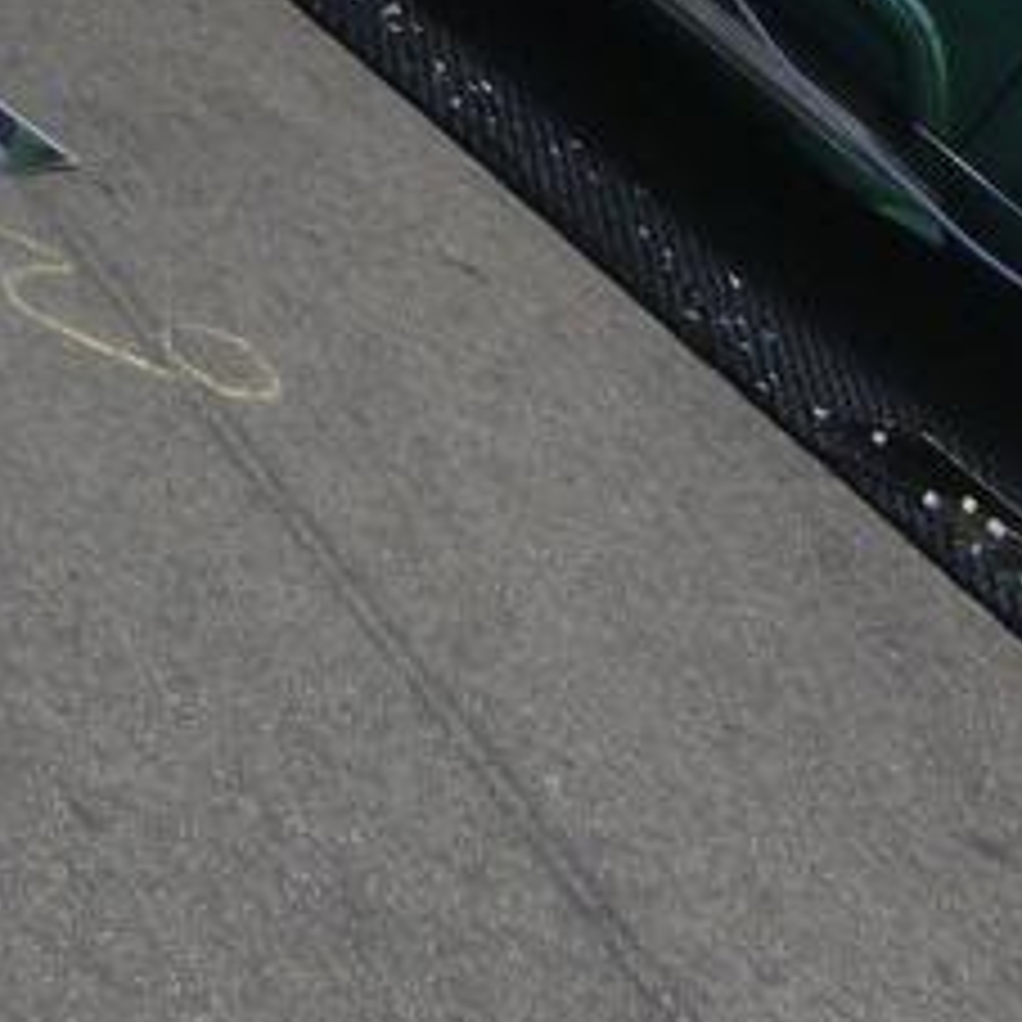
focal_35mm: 144
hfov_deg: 12.0
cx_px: -9
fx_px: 4810
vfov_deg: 11.6
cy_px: -525
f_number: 4.7
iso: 100
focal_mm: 6
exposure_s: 1/710
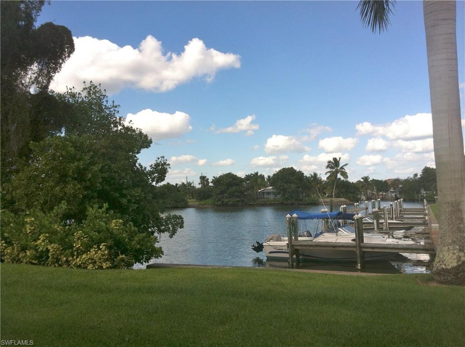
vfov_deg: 40.6
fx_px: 469
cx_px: 232
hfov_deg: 52.7
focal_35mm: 35
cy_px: 174
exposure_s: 1/1277
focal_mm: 3.85
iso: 80
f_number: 2.8
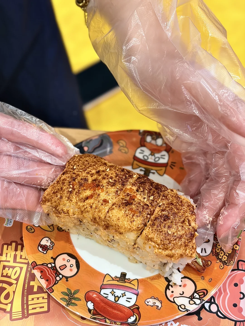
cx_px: 122
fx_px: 491
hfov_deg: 28.0
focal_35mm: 52
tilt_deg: -56.5
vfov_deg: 36.8
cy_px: 163
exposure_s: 1/50
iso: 50
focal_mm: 5.96
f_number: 1.6
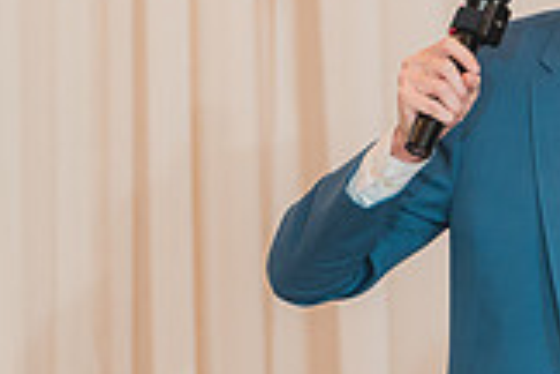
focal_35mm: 472
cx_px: 543
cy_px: 175
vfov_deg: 2.9
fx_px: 7342
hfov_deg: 4.4
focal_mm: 132
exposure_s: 1/250
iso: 1000
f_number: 2.8
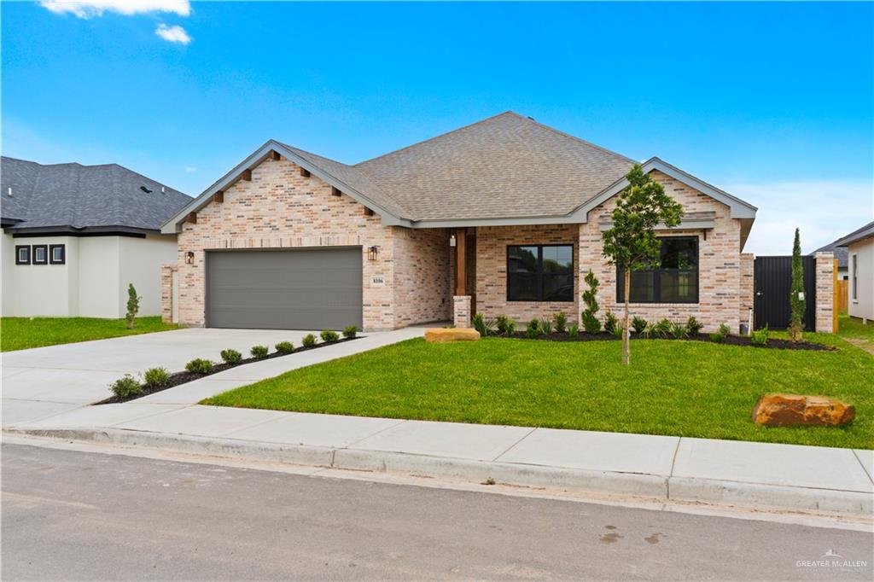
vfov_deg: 43.6
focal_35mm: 30
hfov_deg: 61.9
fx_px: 728
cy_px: 291
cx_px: 437
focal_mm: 30
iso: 100
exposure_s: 1/80
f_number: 8
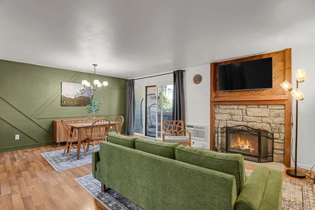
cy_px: 105
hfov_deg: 93.3
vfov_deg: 70.4
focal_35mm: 17
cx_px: 158
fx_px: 149
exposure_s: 5
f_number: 8
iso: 250
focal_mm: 17
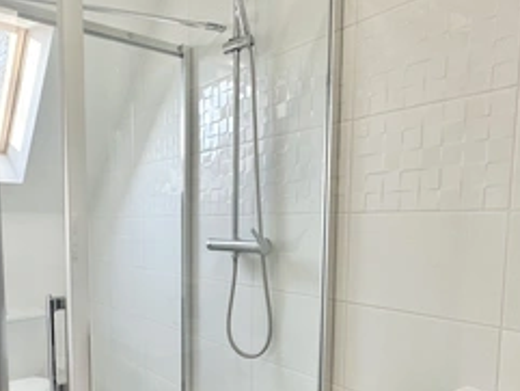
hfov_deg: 57.9
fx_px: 466
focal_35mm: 31
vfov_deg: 44.6
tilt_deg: -5.5
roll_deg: -0.1
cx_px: 213
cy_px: 272
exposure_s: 1/100
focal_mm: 2.22
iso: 80
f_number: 2.2
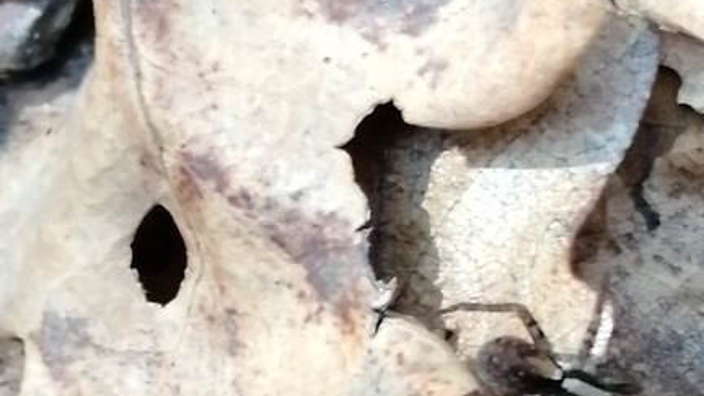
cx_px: 378
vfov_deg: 7.2
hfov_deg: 12.8
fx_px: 3136
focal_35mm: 168
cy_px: 277
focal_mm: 3.46
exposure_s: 1/60
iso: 125
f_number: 1.8
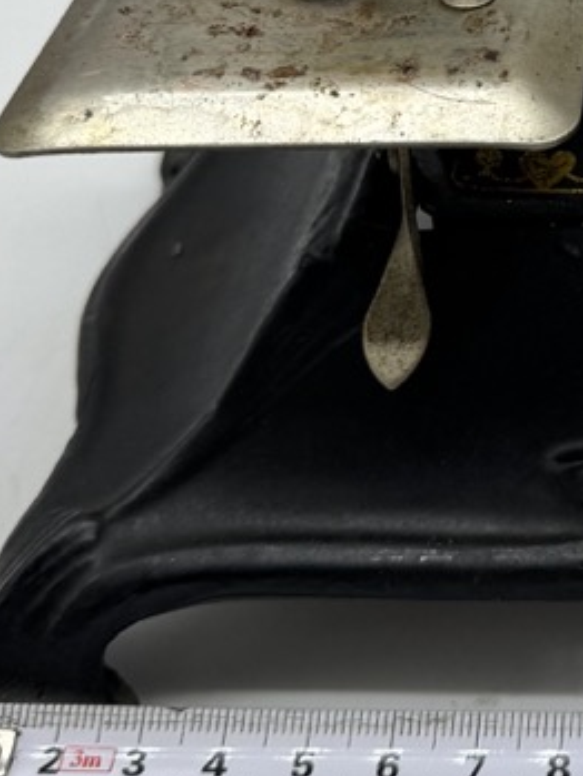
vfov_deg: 21.3
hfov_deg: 15.7
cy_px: -31
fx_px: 1975
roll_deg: +1.1
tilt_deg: -31.6
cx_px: 830
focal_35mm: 88
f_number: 1.78
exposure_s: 1/621
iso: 80
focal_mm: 6.76
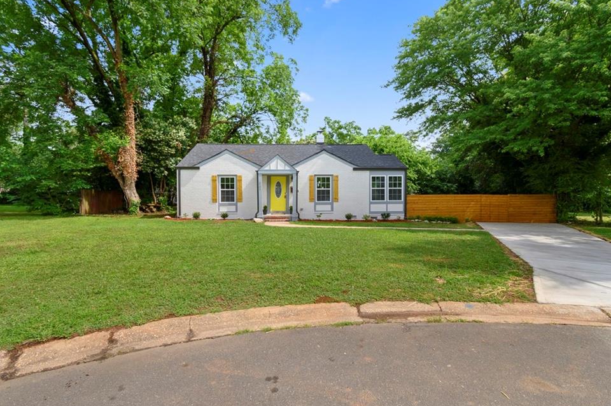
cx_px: 295
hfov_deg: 96.8
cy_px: 200
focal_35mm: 16
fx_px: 271
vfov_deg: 73.6
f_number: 9
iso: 100
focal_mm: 10
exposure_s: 1/160
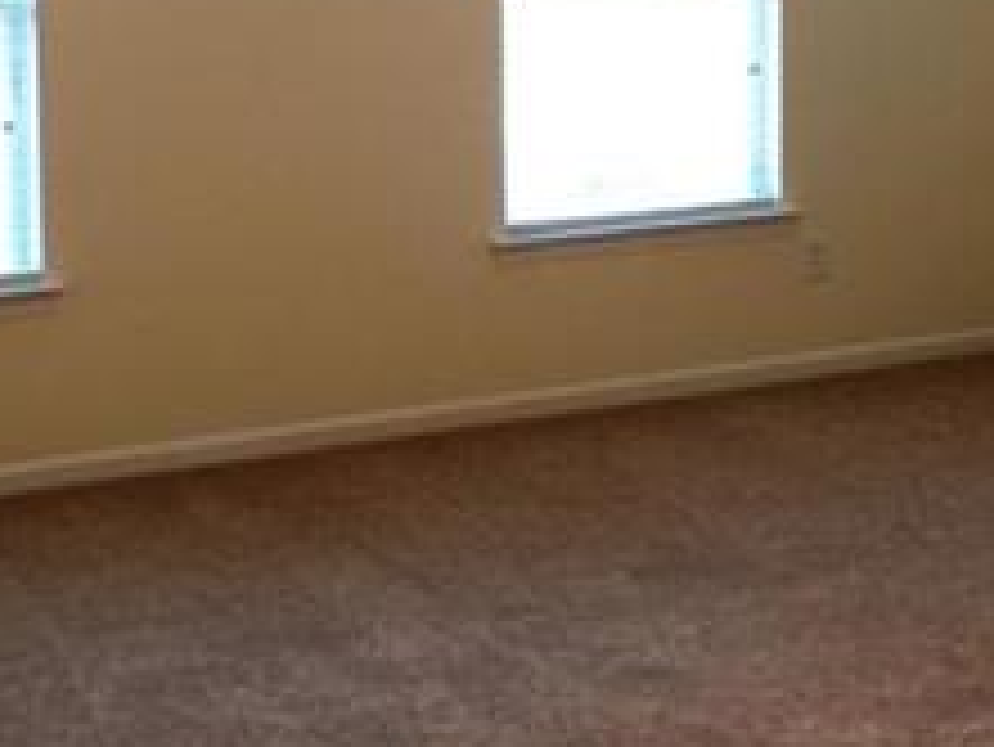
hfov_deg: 23.2
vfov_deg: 17.2
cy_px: 9
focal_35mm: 84
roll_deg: -1.7
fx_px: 2413
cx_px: 603
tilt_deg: -5.1
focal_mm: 4.15
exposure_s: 1/15
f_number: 2.2
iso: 40
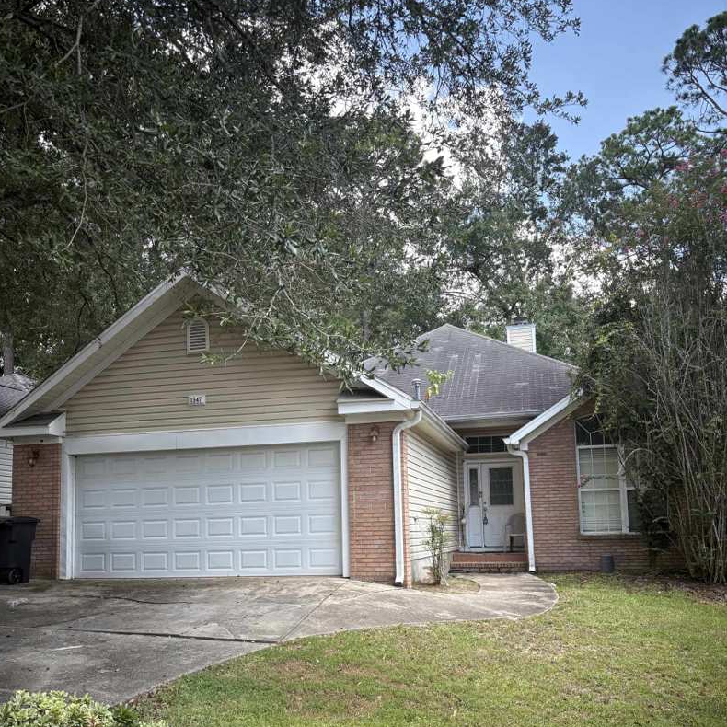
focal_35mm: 31
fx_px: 737
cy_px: 448
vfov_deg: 52.1
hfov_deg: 52.5
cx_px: 360
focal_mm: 5.96
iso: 64
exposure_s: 1/850
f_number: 1.6
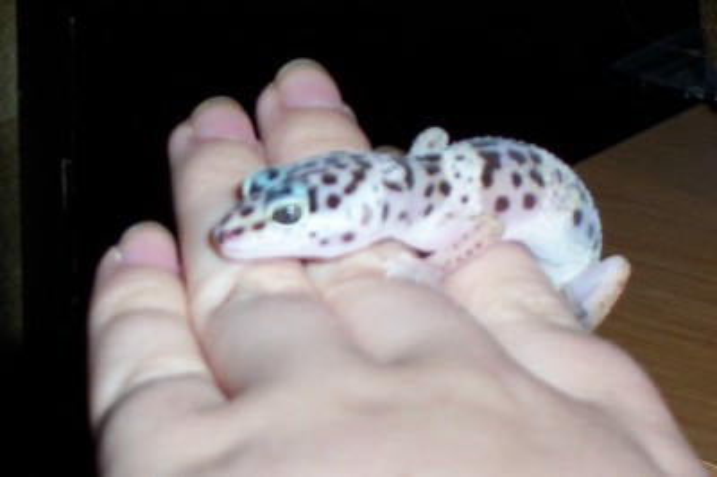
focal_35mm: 100
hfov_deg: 20.4
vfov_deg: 13.7
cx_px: 358
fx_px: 1990
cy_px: 238
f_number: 4.07
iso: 140
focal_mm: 13.24
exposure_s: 1/108
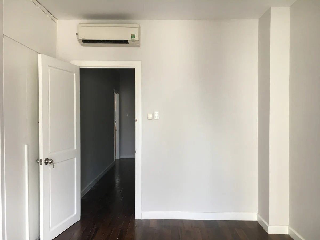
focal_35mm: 29
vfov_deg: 48.2
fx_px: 268
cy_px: 120
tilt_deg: -0.1
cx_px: 160
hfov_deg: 61.7
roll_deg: +0.4
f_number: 2.2
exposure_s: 1/33
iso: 32
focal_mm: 4.15
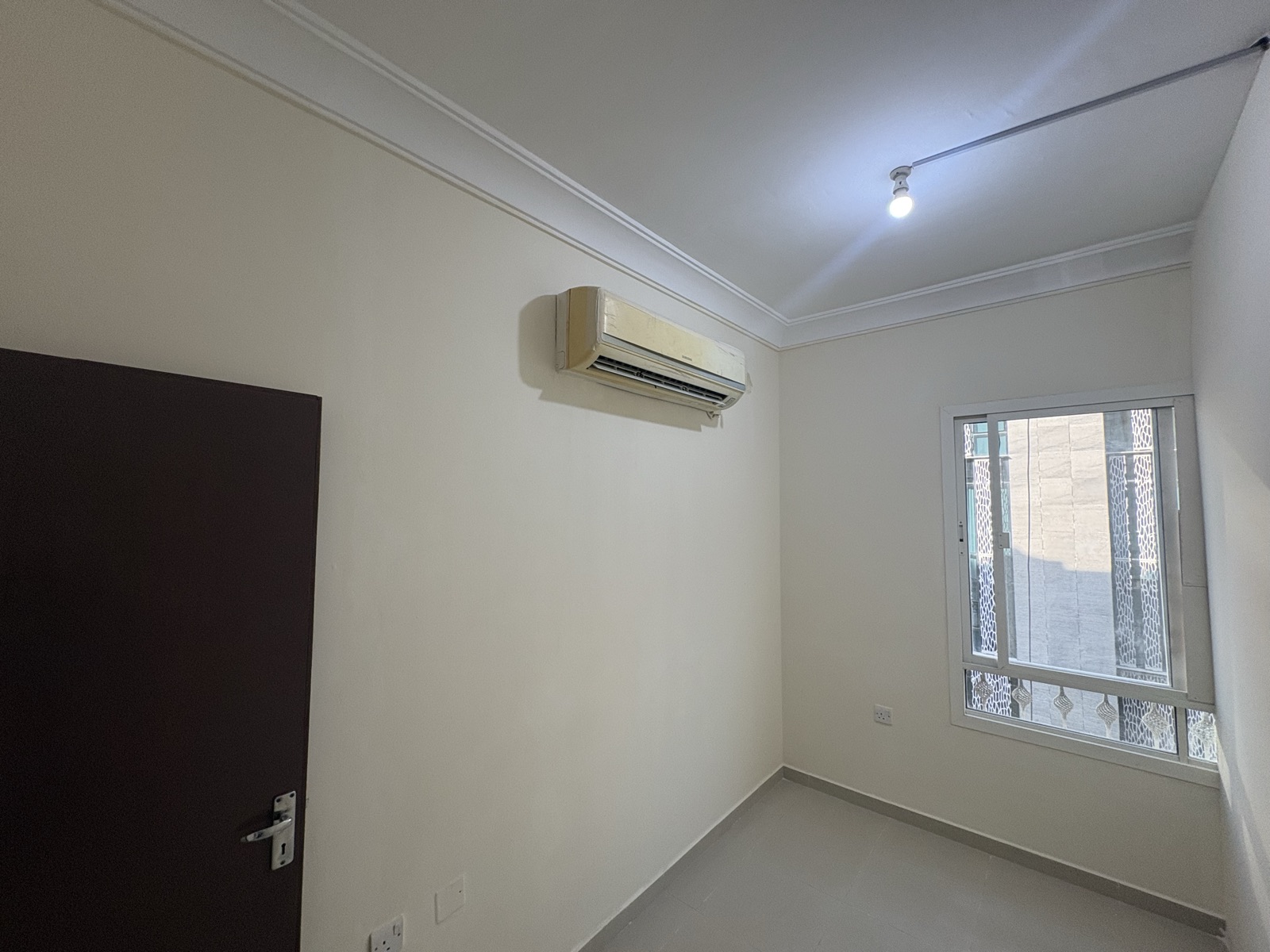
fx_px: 514
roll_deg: +1.0
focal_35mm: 14
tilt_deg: +3.6
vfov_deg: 85.7
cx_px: 635
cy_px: 476
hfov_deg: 102.1
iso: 200
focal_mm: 2.22
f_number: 2.2
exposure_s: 1/100
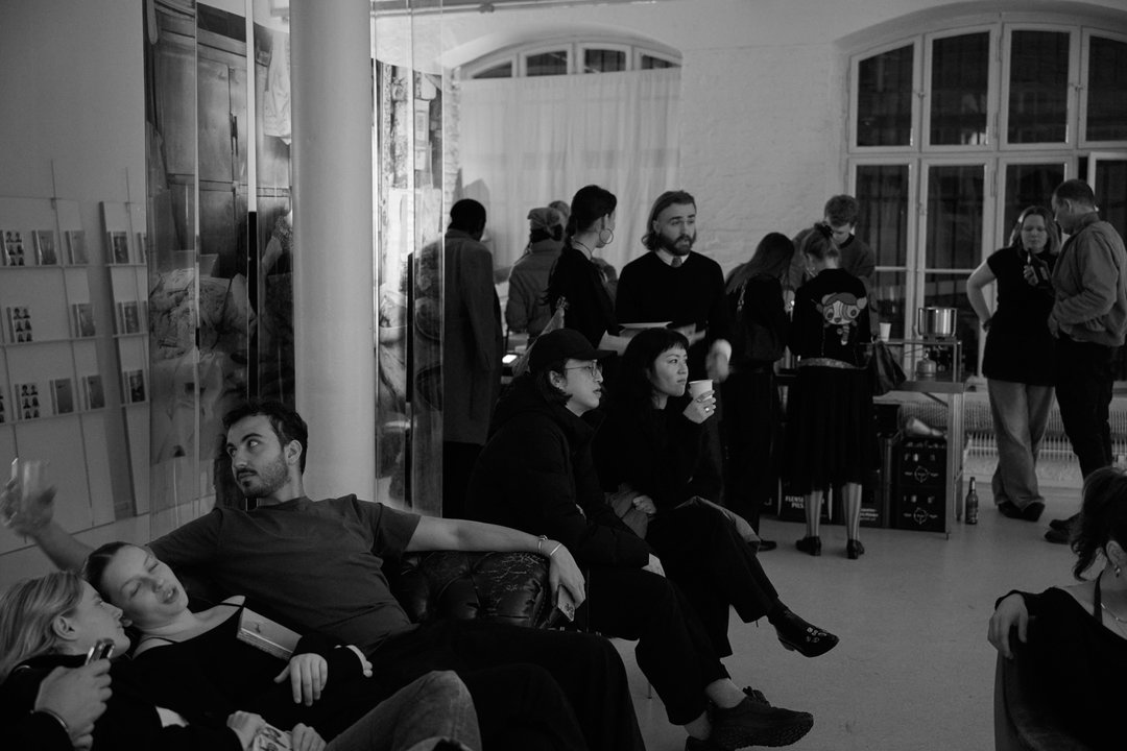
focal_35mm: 41
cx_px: 564
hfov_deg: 47.4
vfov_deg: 32.6
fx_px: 1283
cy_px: 376
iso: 4000
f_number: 2.8
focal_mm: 41
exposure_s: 1/50
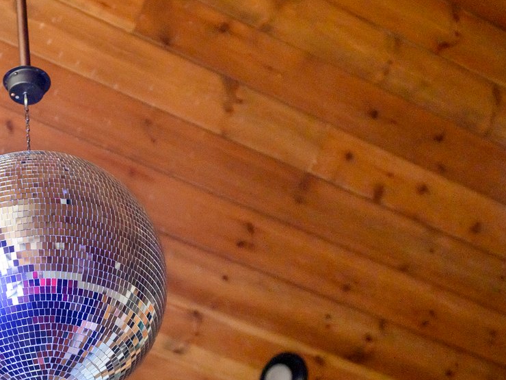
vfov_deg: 11.1
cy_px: 287
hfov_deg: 14.7
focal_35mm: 133
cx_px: 44
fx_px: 1944
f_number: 1.8
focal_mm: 50
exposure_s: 1/250
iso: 500
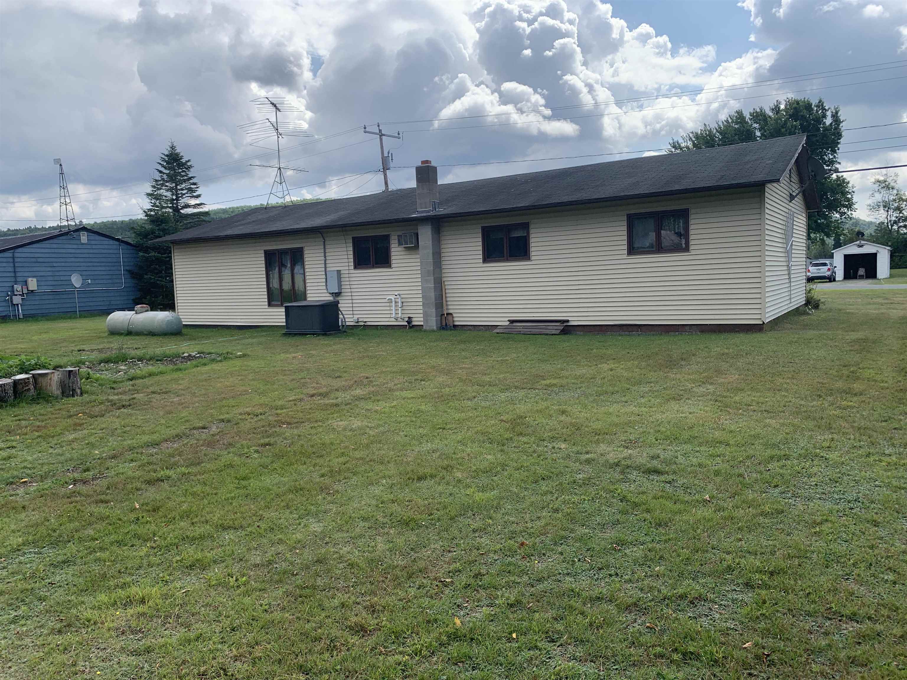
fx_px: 681
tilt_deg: -7.8
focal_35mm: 26
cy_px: 340
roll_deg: +3.1
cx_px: 454
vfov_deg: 53.1
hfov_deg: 67.3
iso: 25
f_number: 1.8
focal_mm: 4.25
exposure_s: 1/2075
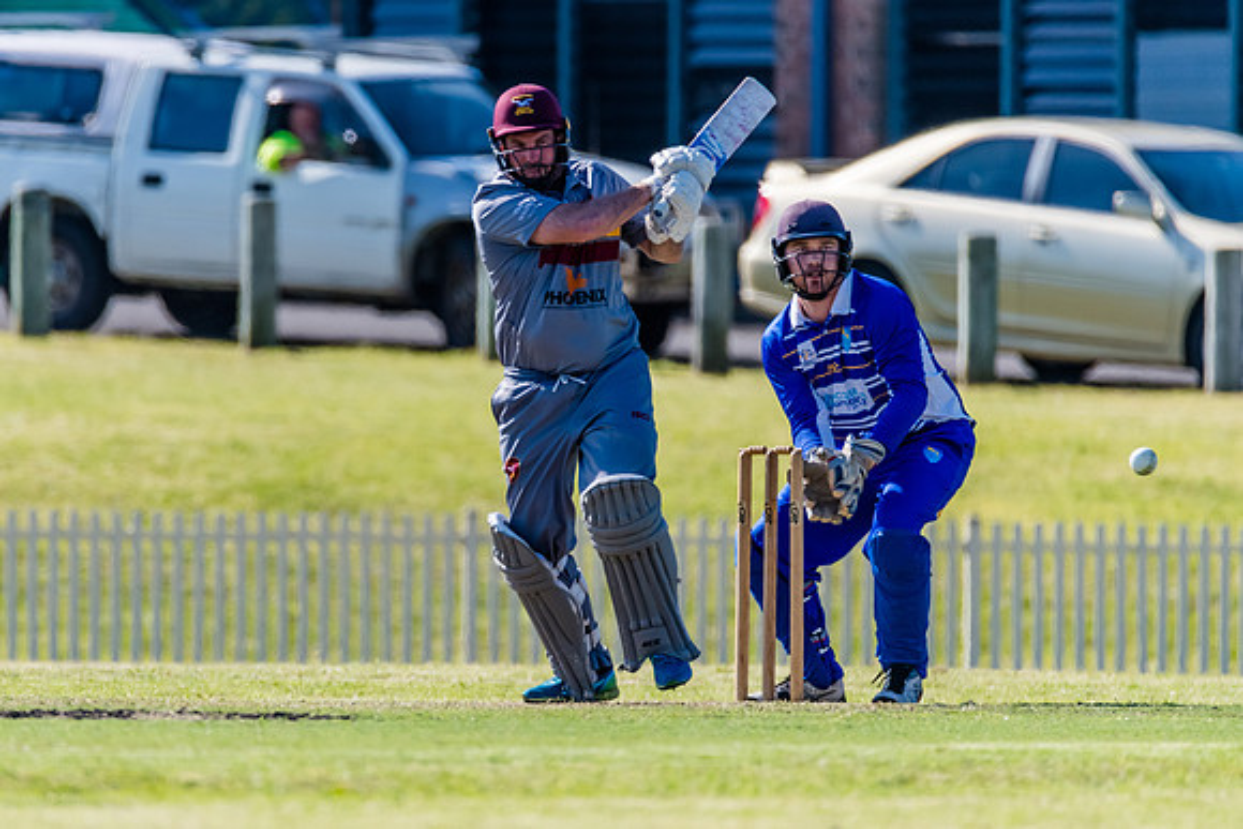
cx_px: 443
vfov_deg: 1.8
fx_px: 26678
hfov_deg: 2.7
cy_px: 421
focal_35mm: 773
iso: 640
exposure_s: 1/2000
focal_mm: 600
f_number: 6.3
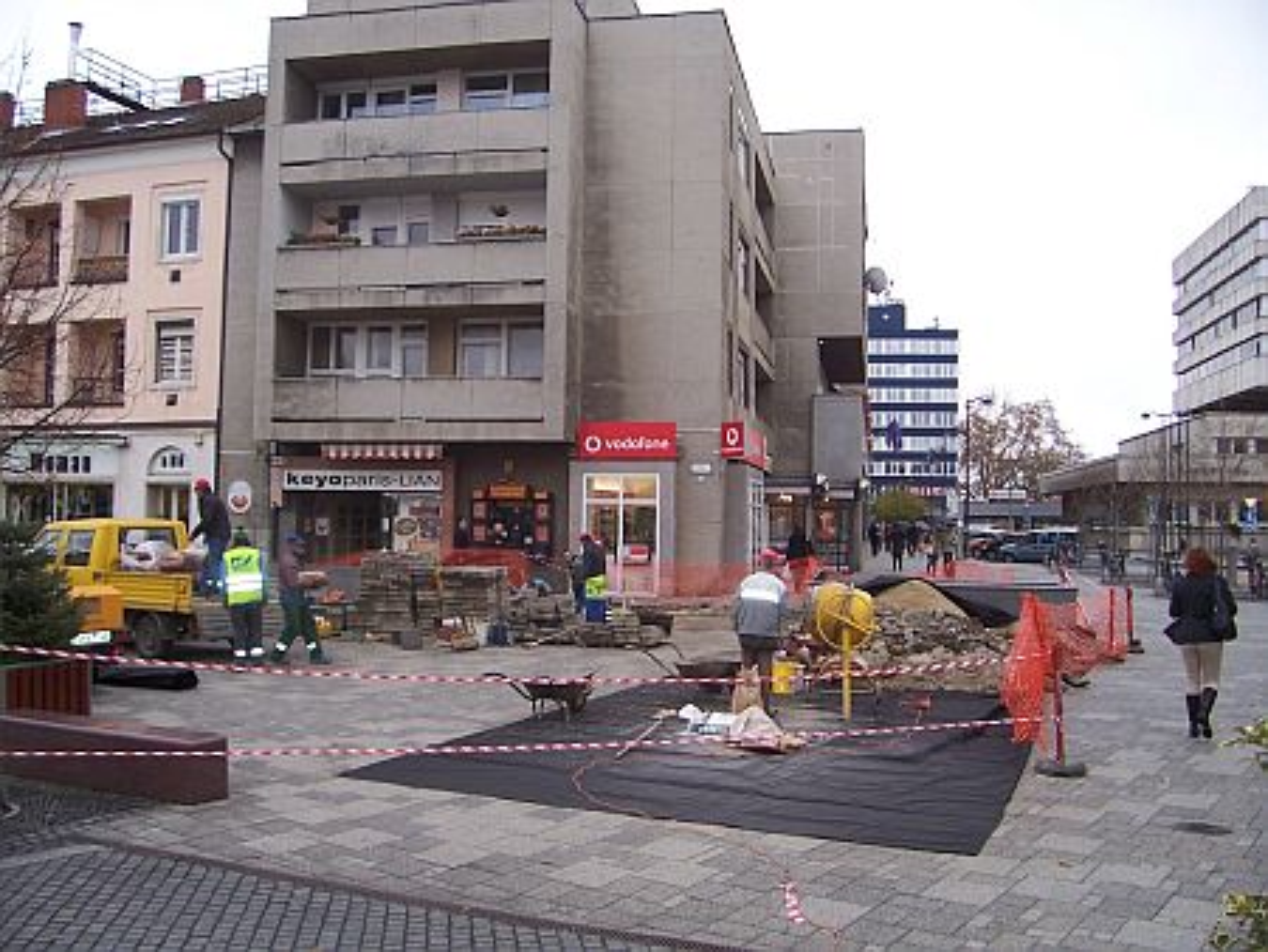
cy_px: 476
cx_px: 634
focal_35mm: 34
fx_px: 1246
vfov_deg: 41.8
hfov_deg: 53.9
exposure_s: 1/60
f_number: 2.7
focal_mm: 5.6
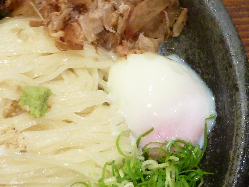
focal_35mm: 74
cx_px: 130
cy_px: 161
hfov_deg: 26.3
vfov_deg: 19.6
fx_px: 532
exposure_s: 1/6
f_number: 3.3
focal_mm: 4.3
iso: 200
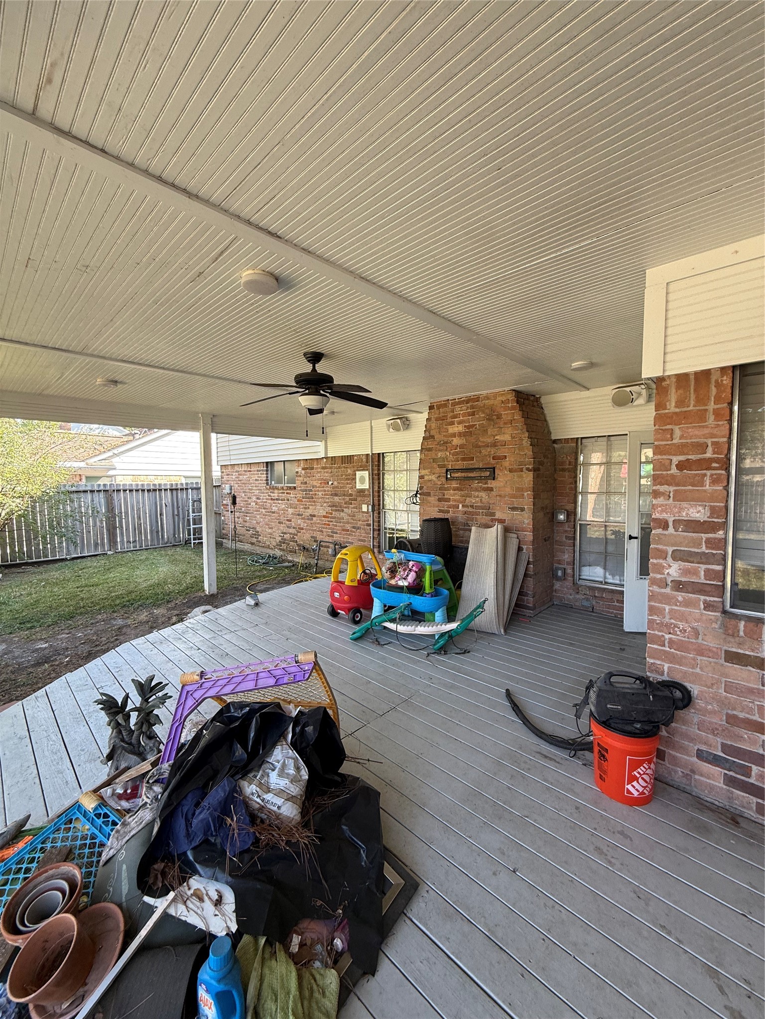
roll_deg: -1.5
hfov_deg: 85.7
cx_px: 382
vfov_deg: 102.1
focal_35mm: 14
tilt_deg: -1.2
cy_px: 510
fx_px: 413
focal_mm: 2.22
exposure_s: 1/99
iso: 64
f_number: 2.2
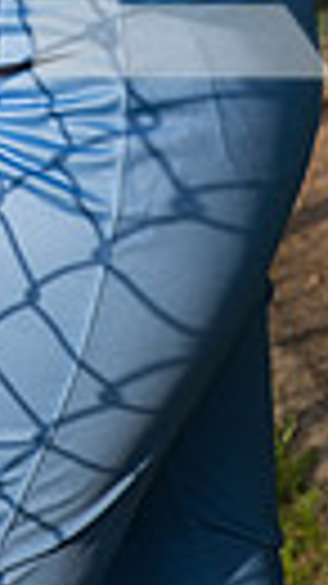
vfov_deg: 9.9
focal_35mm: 210
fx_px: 3251
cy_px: -374
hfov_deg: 5.6
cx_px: -324
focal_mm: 58
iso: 100
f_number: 8
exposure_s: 1/400
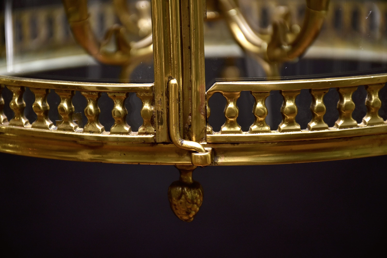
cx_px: 194
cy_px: 129
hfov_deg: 15.2
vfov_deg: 10.2
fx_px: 1451
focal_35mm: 135
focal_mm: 90
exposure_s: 1/160
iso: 640
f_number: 5.3
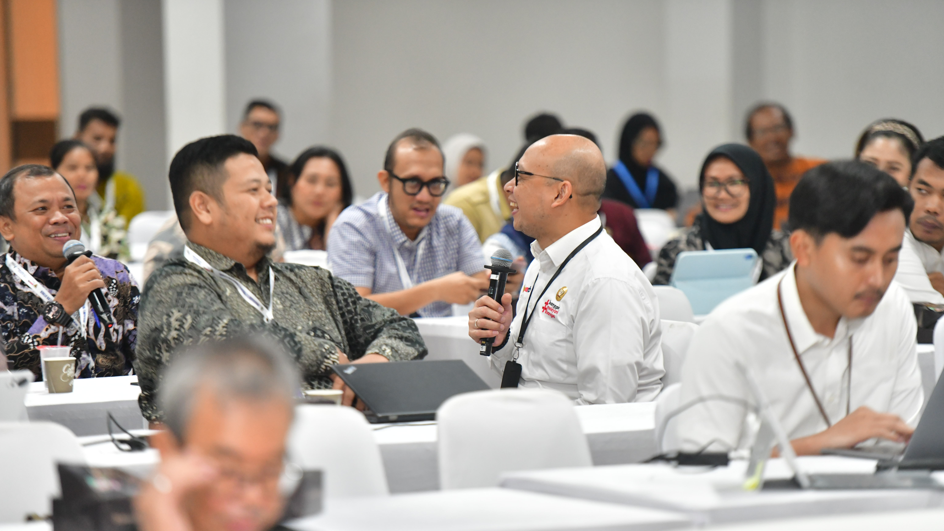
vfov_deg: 6.4
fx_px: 4731
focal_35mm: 189
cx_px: 472
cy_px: 311
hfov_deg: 11.4
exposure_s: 1/250
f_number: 2.8
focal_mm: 180
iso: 2500
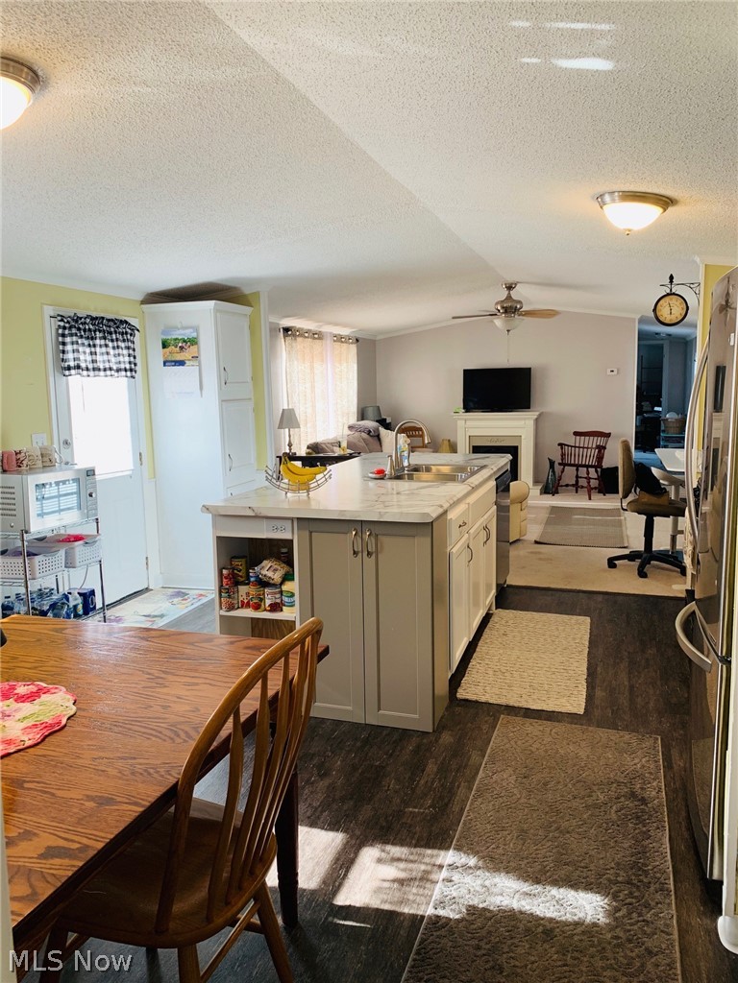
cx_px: 369
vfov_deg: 67.3
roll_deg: +0.4
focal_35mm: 26
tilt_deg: -7.5
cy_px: 492
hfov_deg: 53.1
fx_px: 739
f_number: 1.8
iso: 50
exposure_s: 1/60
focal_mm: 4.25
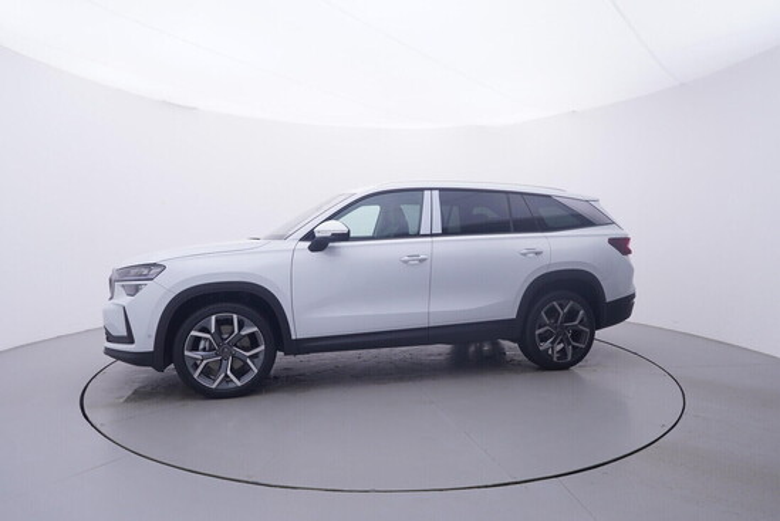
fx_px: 488
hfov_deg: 77.3
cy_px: 260
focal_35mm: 22
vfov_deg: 56.2
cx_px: 390
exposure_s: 1/80
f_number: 5
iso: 200
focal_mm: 15
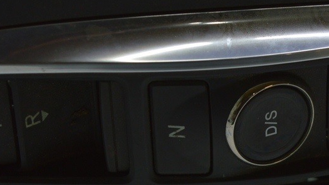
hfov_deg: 14.6
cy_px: 127
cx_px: 222
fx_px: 1282
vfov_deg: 8.2
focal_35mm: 147
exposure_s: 1/60
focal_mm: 48
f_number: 5.3
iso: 400
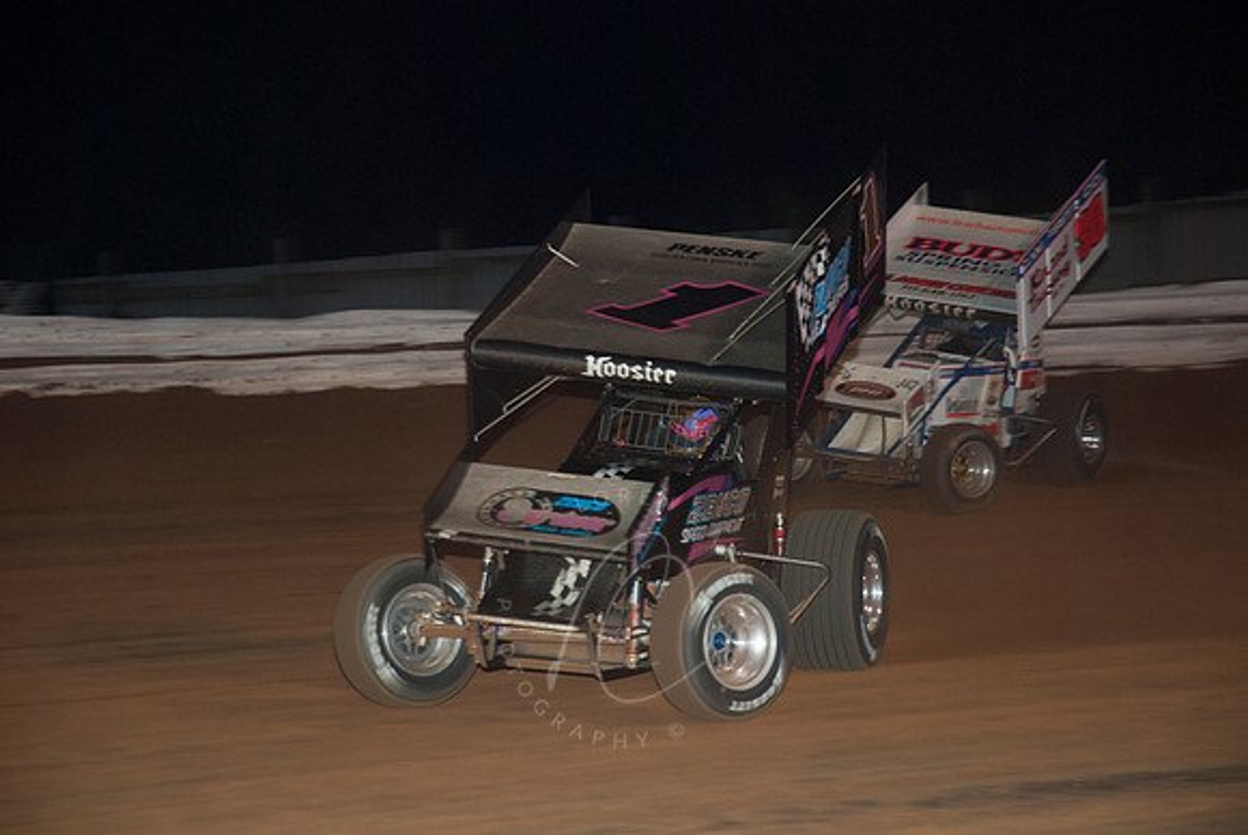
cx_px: 624
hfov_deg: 19.4
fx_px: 3644
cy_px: 418
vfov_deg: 13.1
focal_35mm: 105
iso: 200
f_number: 4.5
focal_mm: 70
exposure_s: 1/160
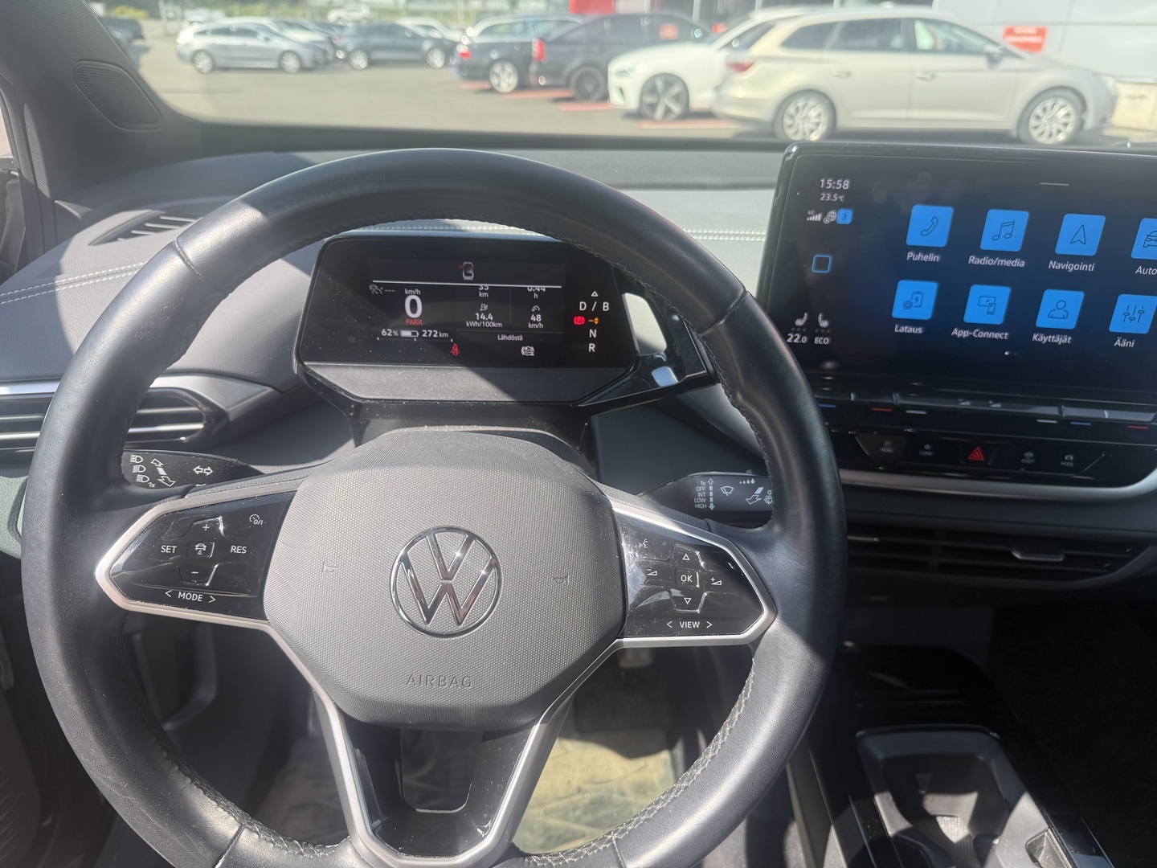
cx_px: 578
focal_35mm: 24
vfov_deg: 56.8
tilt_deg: -24.4
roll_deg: -2.0
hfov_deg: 71.6
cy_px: 434
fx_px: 802
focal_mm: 6.76
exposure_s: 1/788
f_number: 1.78
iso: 80
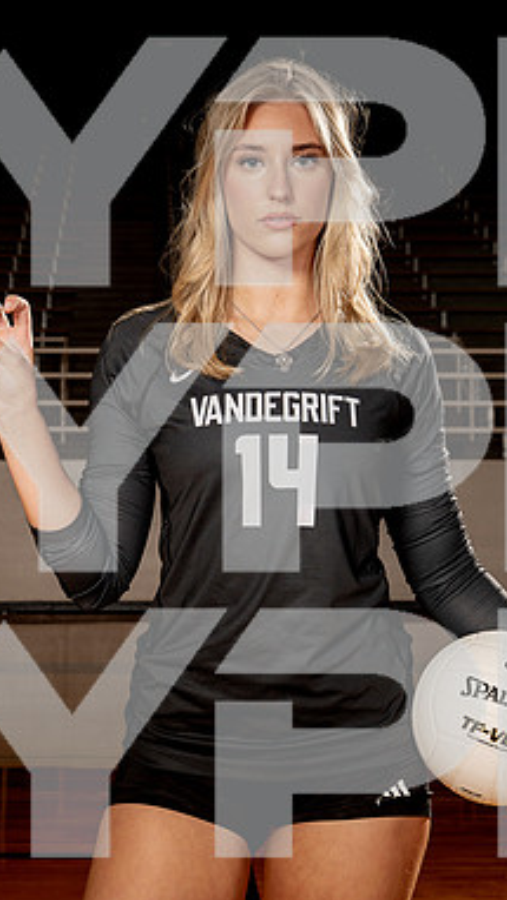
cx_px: 177
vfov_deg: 30.1
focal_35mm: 70
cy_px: 449
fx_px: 1672
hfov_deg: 17.2
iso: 100
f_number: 8
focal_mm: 44
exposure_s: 1/250
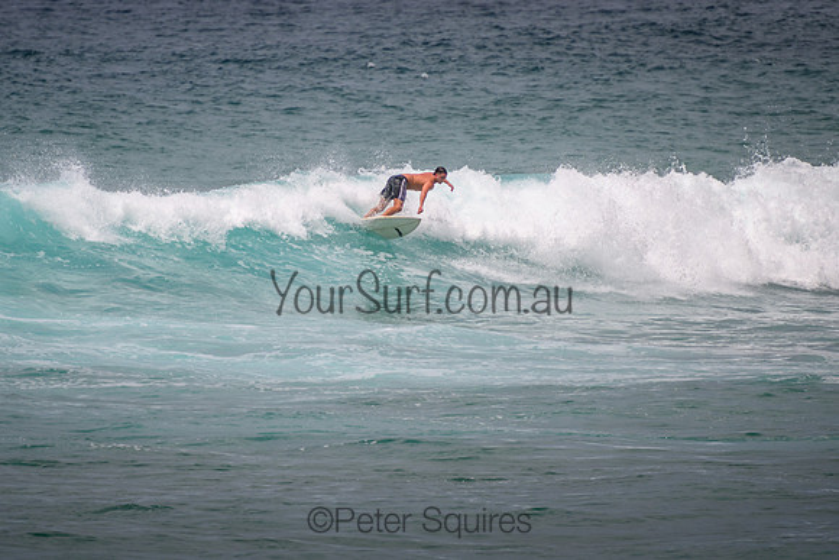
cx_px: 364
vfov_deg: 2.5
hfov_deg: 3.8
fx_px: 12805
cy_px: 198
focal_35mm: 549
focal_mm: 400
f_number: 5.6
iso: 140
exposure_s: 1/2000
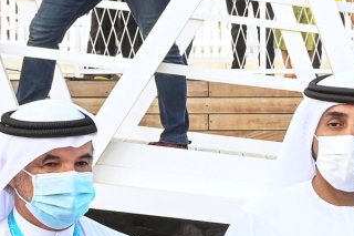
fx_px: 943
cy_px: 403
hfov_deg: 21.2
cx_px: 123
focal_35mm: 96
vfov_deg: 13.1
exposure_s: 1/200
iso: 1000
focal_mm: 24
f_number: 9
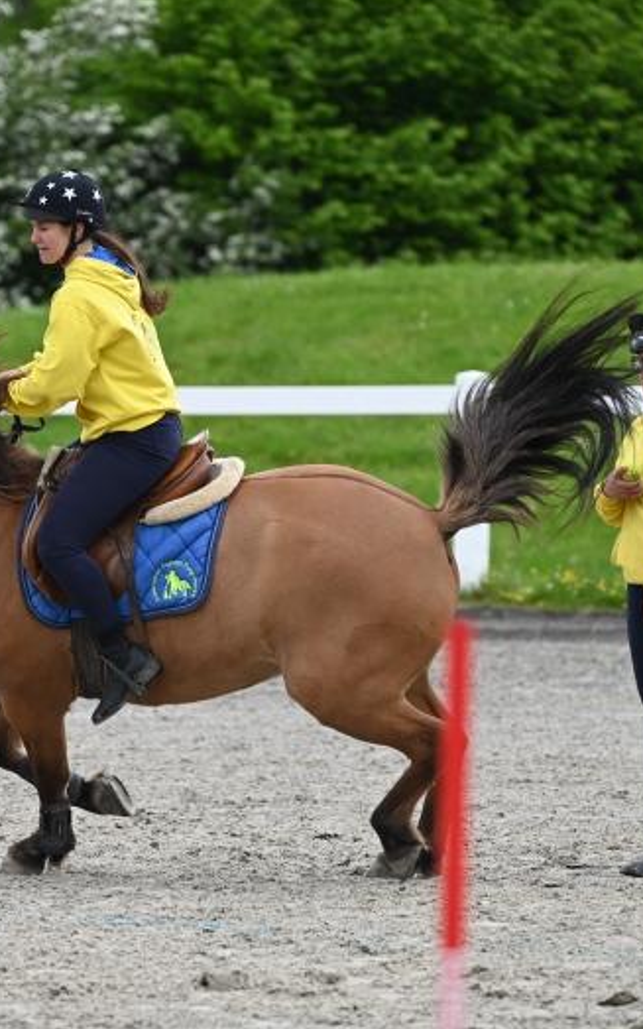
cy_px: 515
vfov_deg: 5.6
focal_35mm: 374
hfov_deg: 3.5
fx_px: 10483
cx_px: 197
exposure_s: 1/1250
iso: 560
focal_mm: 240
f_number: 5
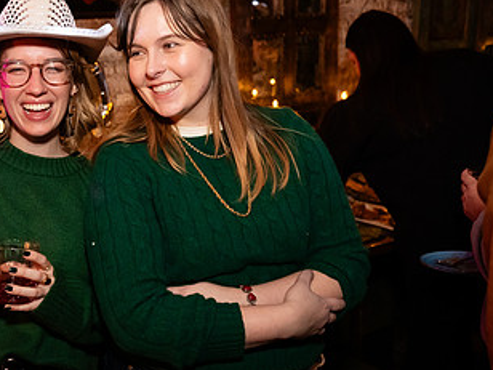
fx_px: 655
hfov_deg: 39.8
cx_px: 109
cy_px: 163
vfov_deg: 31.5
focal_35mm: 46
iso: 3200
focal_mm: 24
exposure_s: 1/100
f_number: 3.2
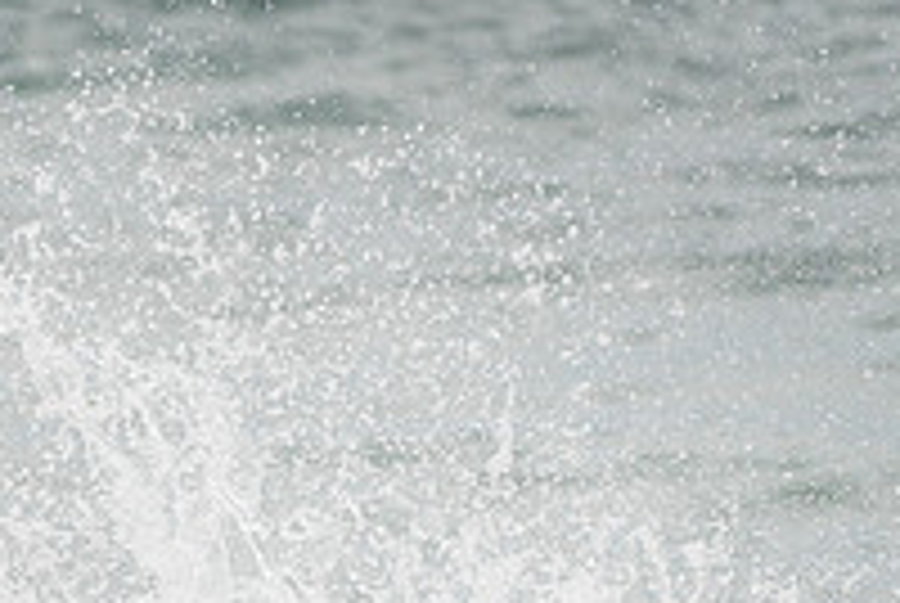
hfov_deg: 1.4
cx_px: -220
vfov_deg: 1.0
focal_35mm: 1449
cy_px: 776
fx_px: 36278
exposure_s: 1/2000
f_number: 5.6
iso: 400
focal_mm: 500
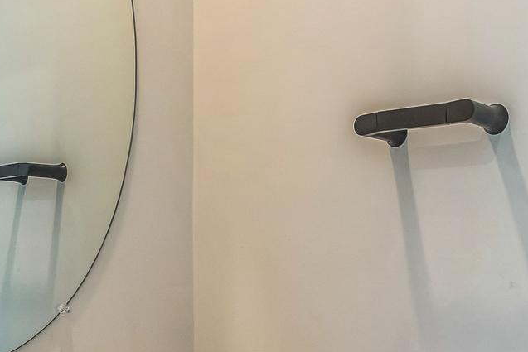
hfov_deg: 41.3
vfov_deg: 29.4
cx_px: 438
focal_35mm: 45
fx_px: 660
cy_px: 270
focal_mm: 14
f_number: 6.3
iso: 640
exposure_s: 1/40
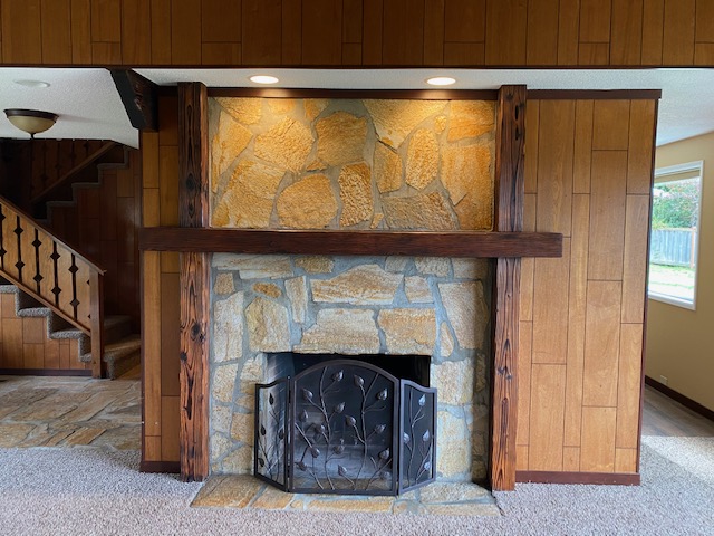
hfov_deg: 67.3
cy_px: 268
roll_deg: -0.7
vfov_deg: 53.1
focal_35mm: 26
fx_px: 536
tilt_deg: -5.1
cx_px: 357
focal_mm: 4.25
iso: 160
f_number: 1.8
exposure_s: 1/60
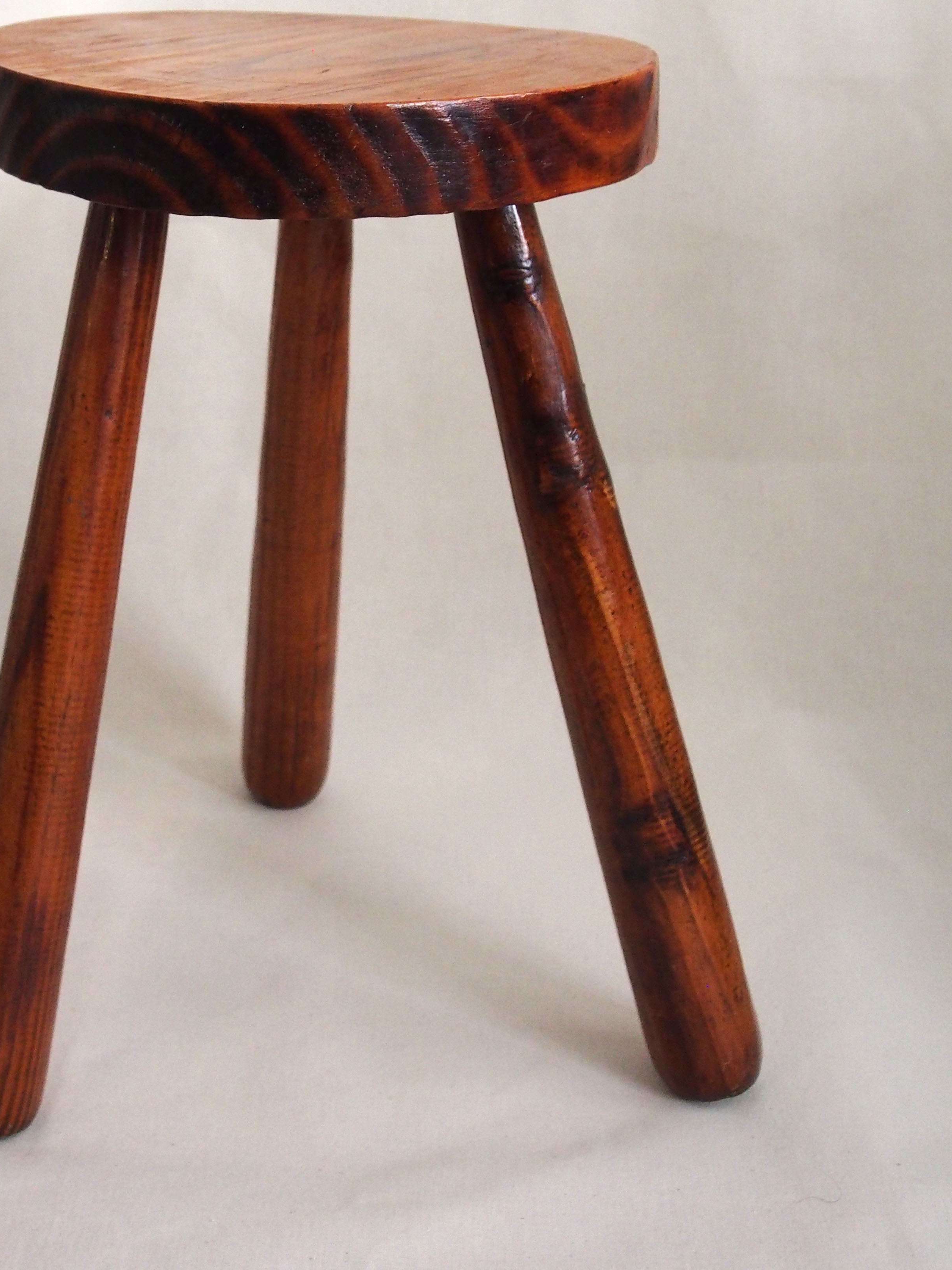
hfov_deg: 26.9
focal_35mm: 54
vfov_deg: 35.1
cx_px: 311
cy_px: 400
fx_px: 1980
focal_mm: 19
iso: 1600
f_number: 4.4
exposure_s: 1/50
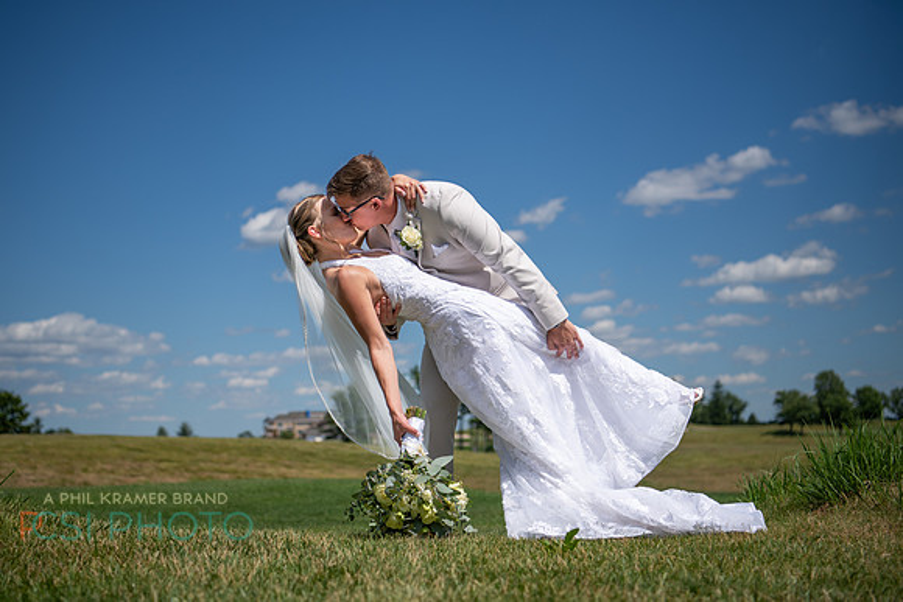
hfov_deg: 35.2
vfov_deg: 23.9
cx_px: 419
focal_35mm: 57
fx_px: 1423
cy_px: 275
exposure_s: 1/6400
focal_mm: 50
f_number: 2.8
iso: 160
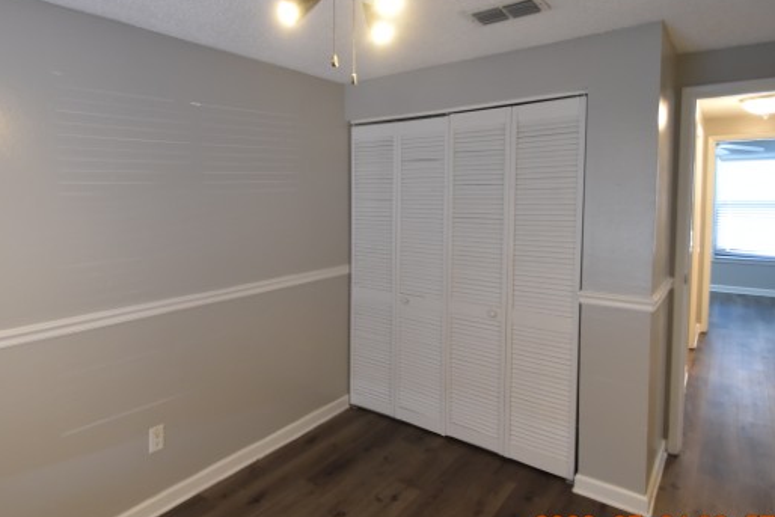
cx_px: 335
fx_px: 452
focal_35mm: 21
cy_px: 220
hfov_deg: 80.7
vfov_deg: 59.3
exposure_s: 1/30
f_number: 3.5
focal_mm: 10
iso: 800
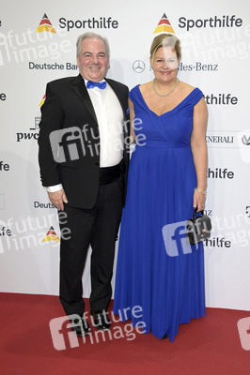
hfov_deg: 26.9
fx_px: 522
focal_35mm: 50
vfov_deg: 39.6
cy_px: 188
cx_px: 125
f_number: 6.3
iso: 640
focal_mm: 50
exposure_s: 1/250
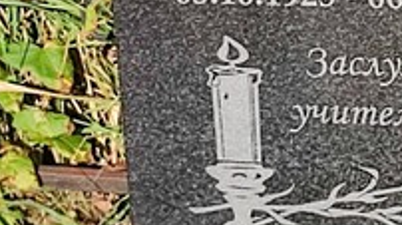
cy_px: -295
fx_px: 1150
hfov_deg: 19.8
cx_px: 239
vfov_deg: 9.9
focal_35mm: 108
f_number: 1.9
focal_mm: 6.04
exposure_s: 1/484
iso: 50
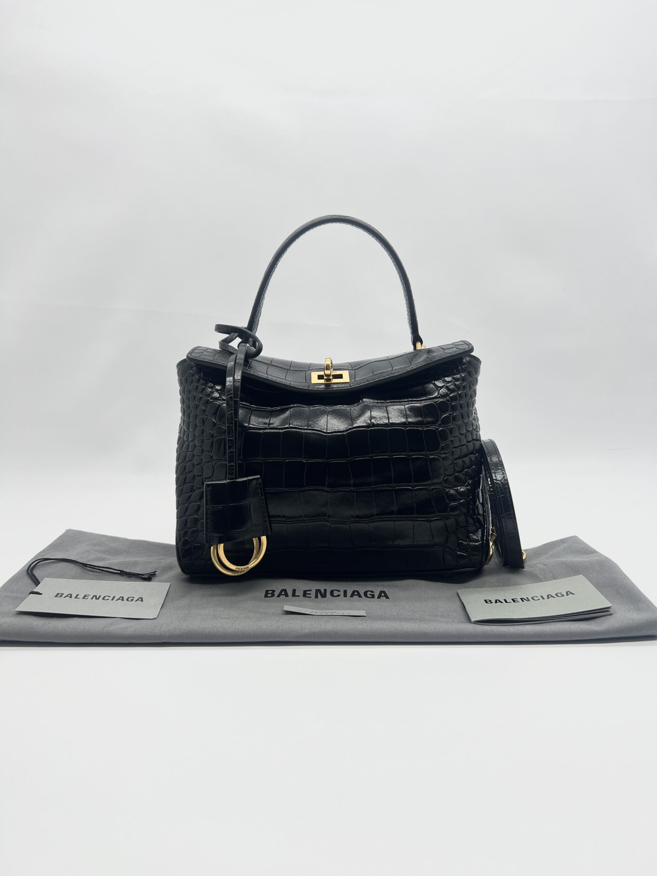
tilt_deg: -9.2
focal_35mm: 26
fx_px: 658
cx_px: 328
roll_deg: +0.6
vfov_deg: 67.3
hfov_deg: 53.1
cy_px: 438
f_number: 1.5
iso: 32
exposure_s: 1/114
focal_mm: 5.7
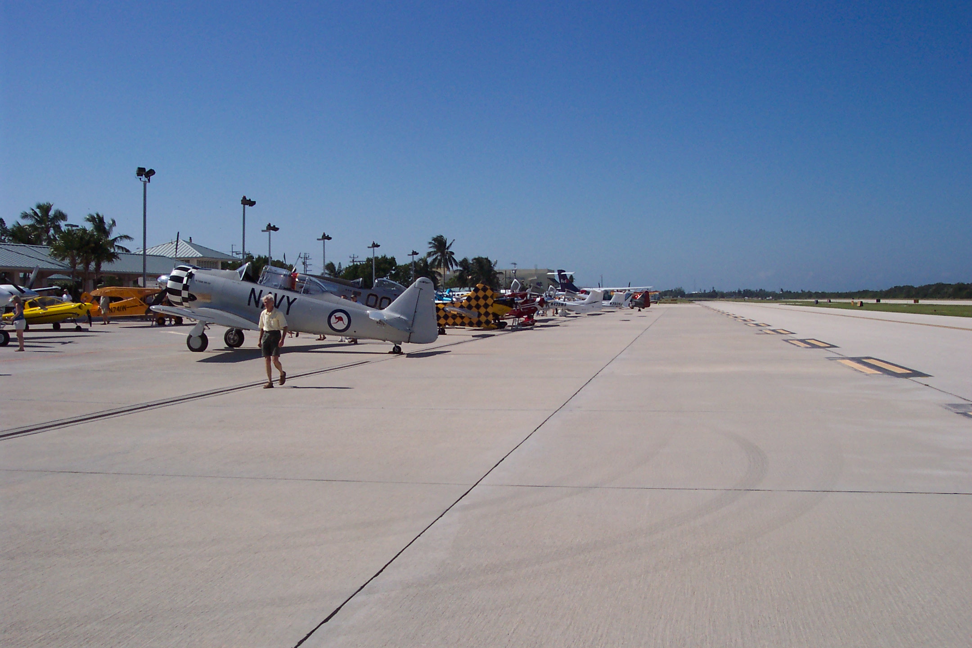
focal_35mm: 38
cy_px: 324
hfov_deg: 50.7
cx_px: 486
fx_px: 1026
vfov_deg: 35.1
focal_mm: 8
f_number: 4.8
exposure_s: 1/1000
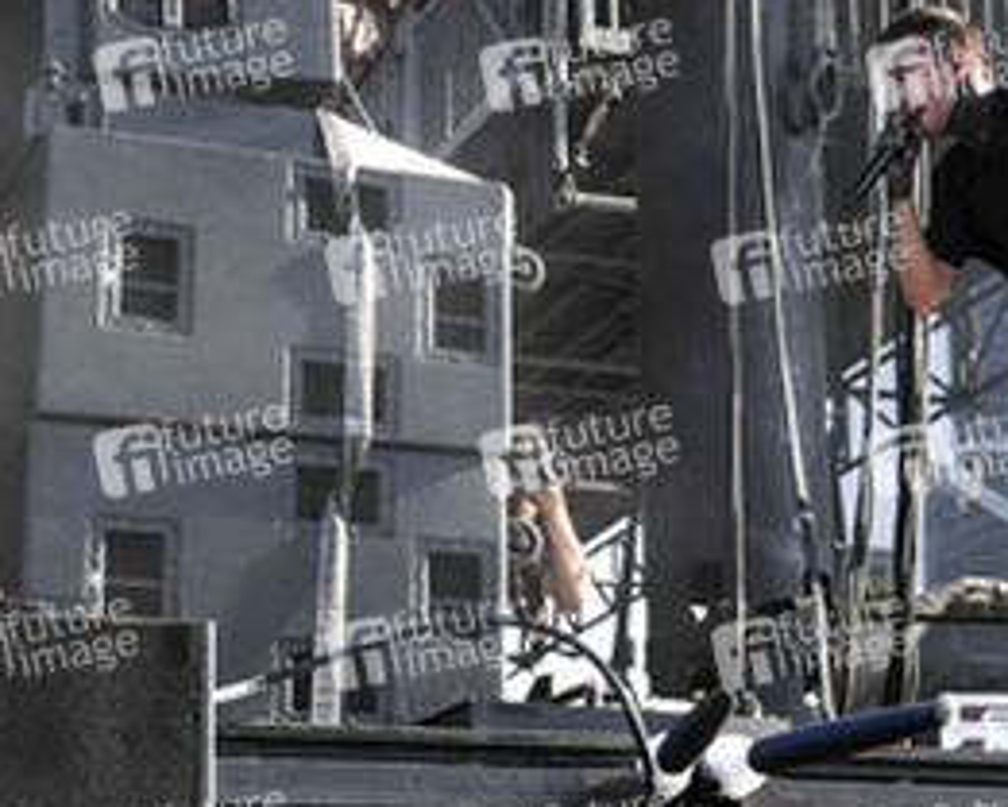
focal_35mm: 97
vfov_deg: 15.9
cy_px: 355
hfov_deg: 19.5
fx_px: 2895
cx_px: 861
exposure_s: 1/640
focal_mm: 60
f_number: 8
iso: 400
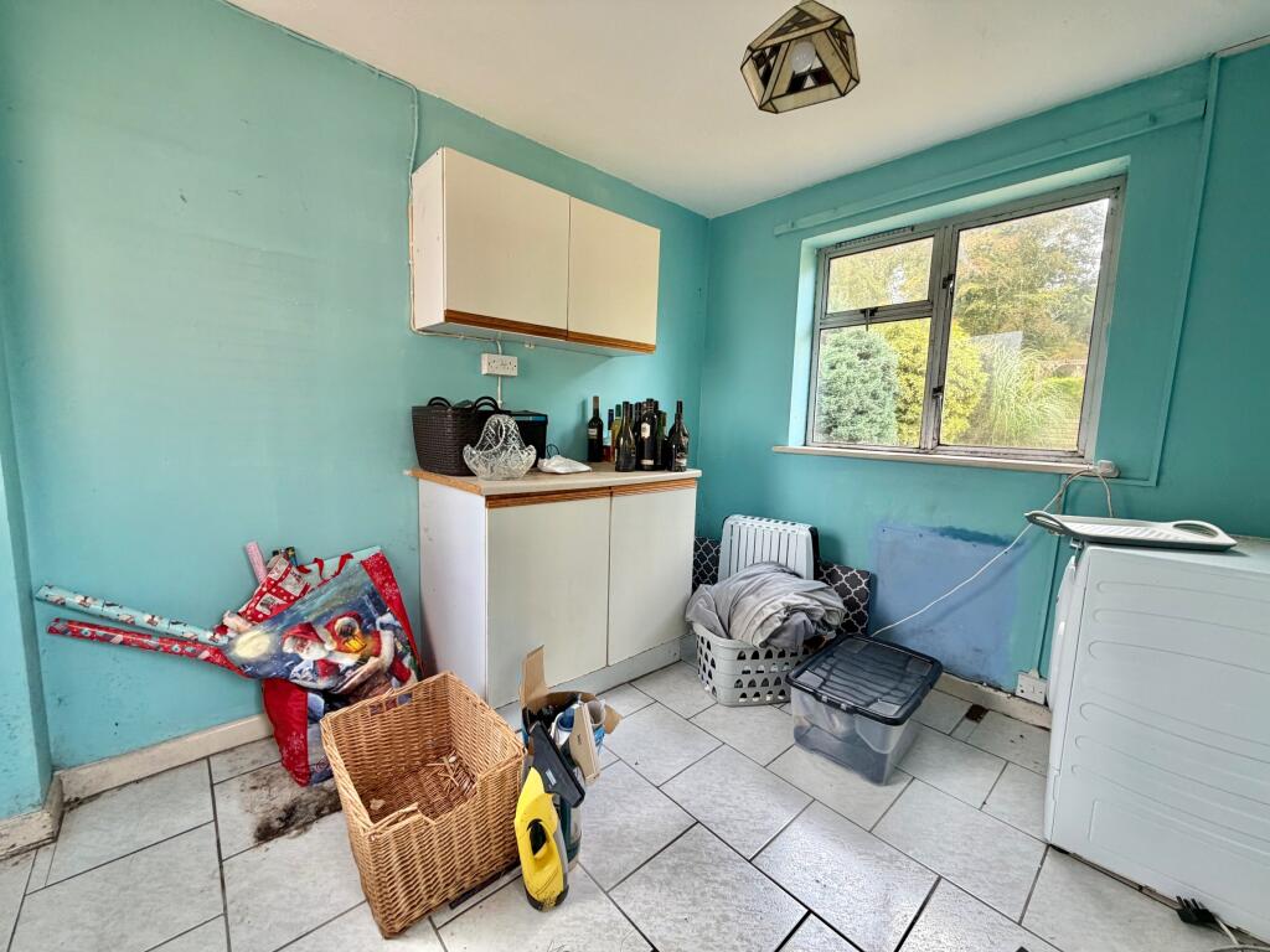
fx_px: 514
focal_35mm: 14
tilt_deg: -6.9
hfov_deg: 102.1
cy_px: 476
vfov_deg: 85.7
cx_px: 635
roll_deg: -2.3
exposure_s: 1/121
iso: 125
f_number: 2.2
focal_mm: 2.22
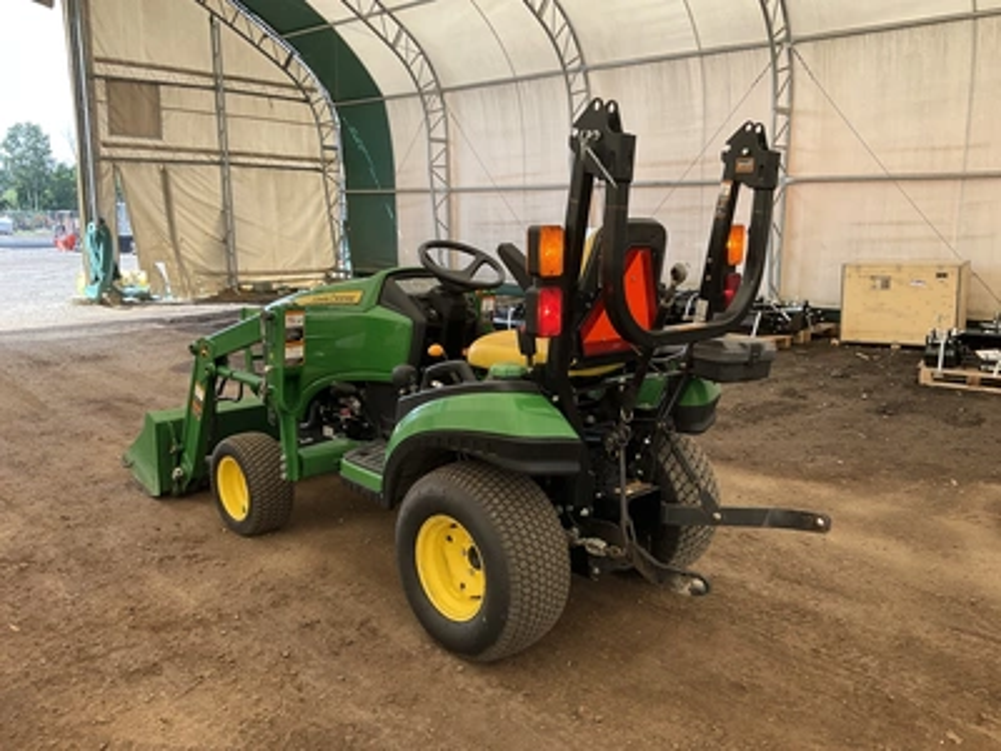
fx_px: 839
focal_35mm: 29
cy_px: 376
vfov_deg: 48.2
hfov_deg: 61.7
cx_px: 500
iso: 20
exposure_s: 1/152
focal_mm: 3
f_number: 1.8
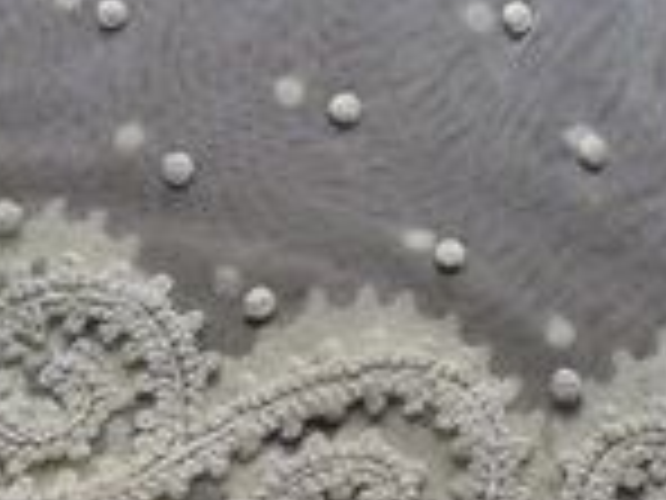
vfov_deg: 12.4
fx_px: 2270
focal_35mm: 118
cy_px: 27
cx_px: 783
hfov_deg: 16.1
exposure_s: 1/30
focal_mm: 4.1
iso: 200
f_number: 3.3
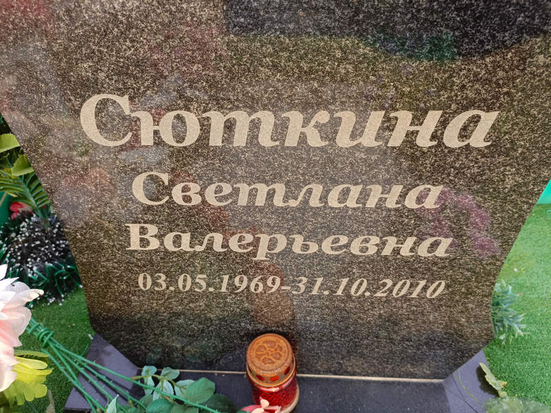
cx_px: 276
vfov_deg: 54.9
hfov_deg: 69.4
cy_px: 206
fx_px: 398
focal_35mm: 25
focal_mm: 4.76
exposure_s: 1/100
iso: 150
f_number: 1.69
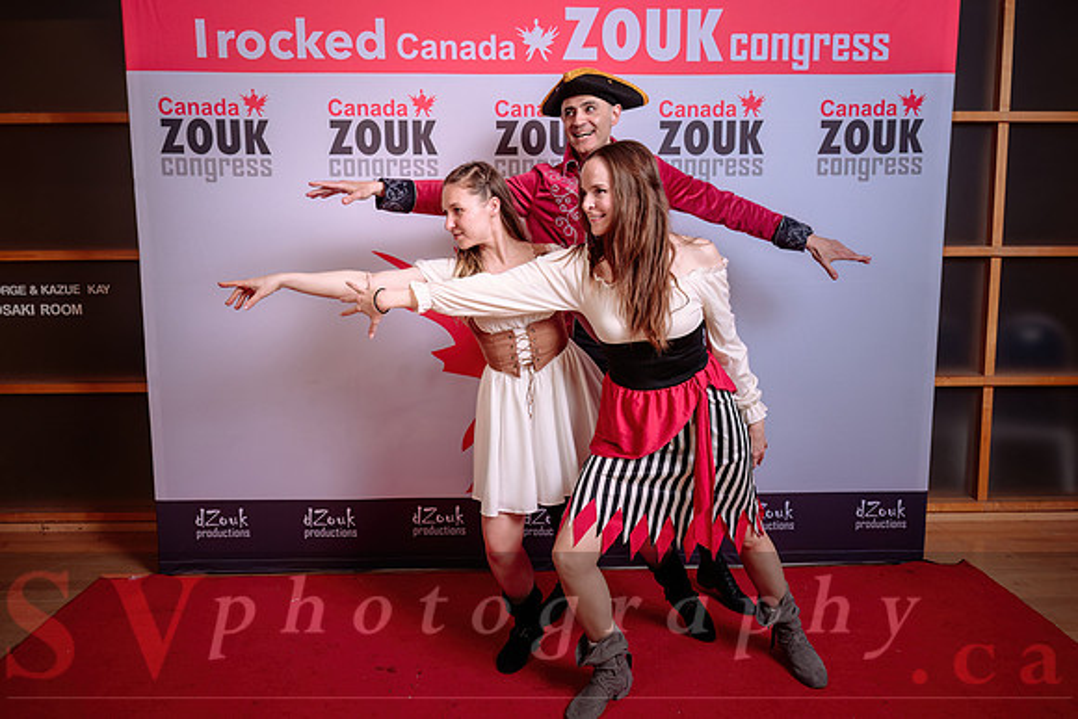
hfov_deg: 64.2
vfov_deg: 45.4
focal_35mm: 29
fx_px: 859
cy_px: 334
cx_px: 539
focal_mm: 26
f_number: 5
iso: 100
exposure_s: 1/160
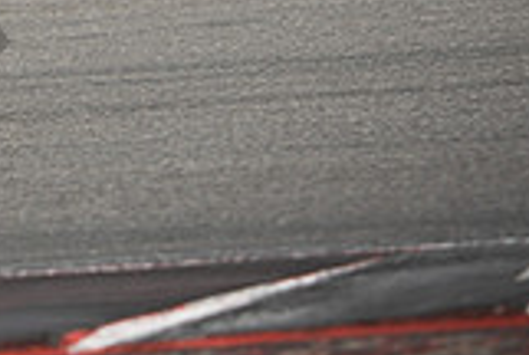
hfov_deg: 1.9
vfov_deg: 1.3
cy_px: -205
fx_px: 15899
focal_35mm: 1080
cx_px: -309
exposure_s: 1/2000
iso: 125
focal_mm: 200
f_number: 2.8
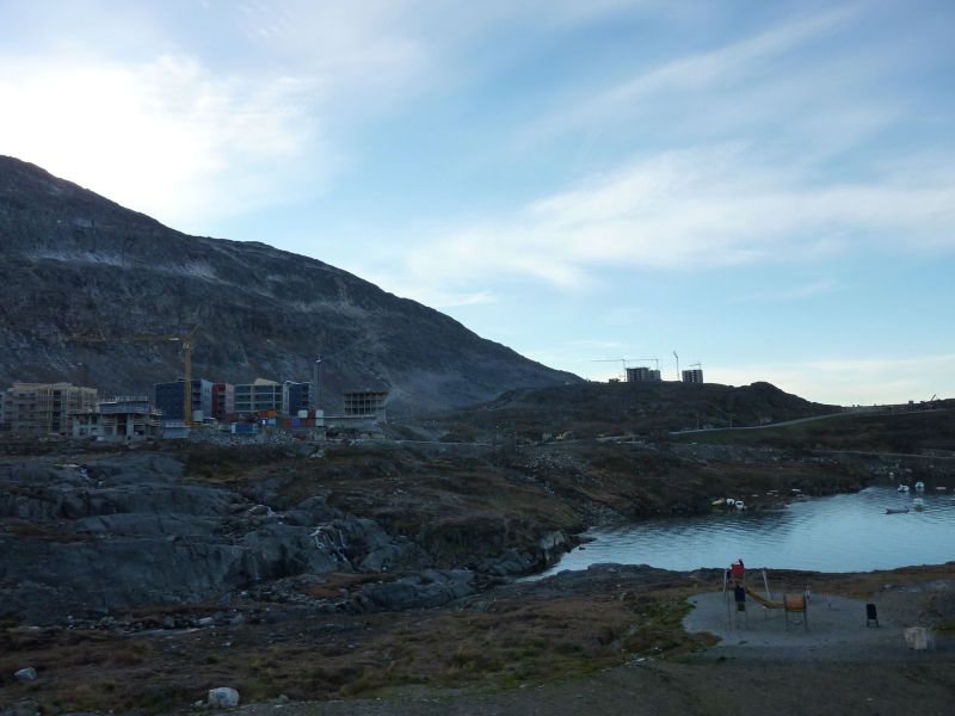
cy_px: 358
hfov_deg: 69.4
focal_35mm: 25
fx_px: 690
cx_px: 478
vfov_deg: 54.9
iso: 125
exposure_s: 1/320
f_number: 4
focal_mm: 4.1
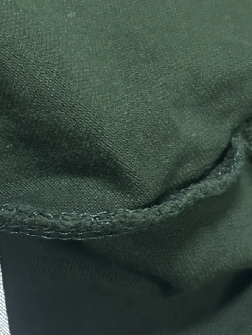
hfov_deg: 18.5
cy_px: 265
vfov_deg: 25.6
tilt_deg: -68.9
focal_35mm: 75
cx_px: -62
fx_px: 727
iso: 400
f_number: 1.5
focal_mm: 5.7
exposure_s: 1/50
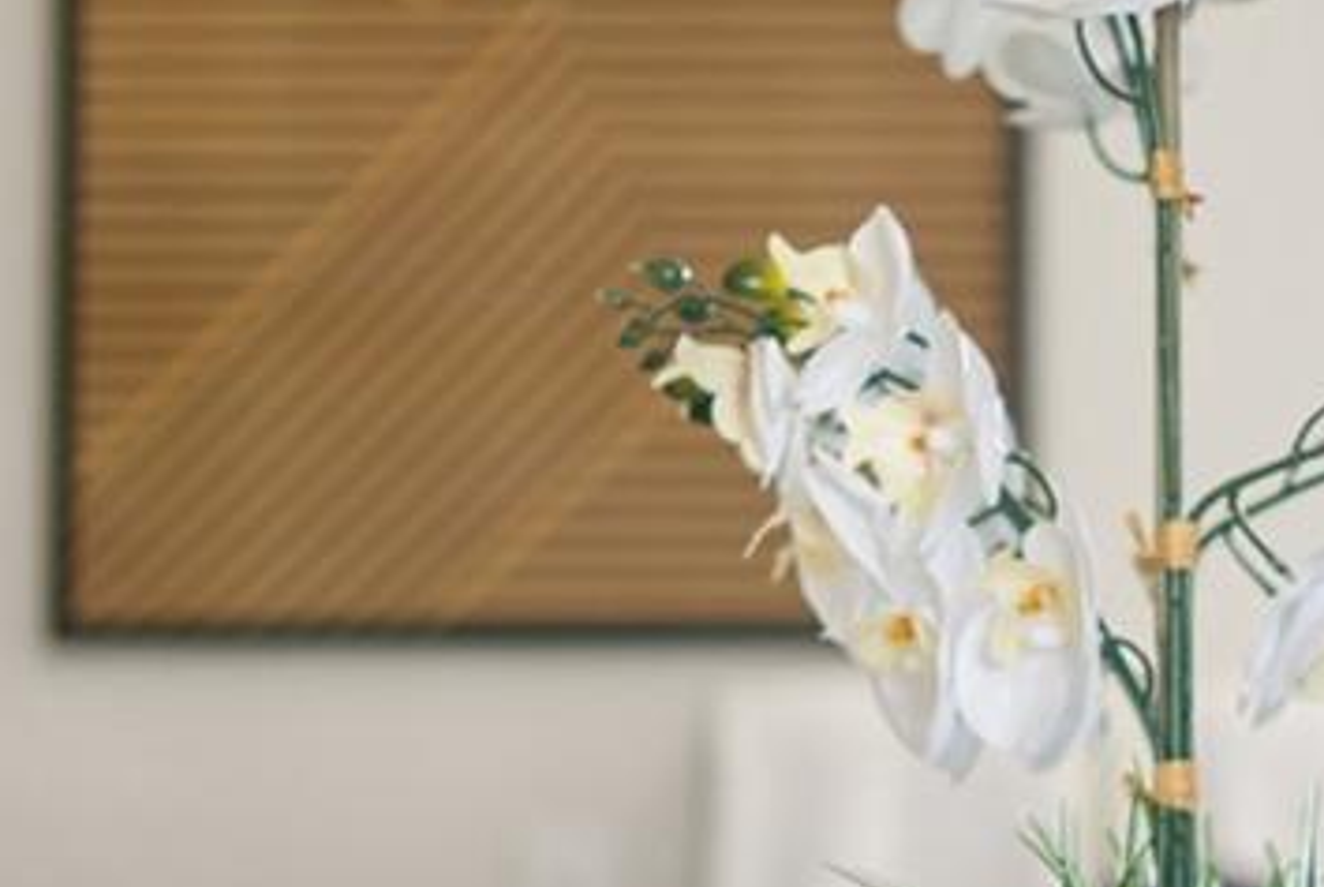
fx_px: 8322
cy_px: 851
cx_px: 1100
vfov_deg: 6.1
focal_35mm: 226
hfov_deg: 9.1
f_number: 1.8
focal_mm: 50
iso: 200
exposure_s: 1/800
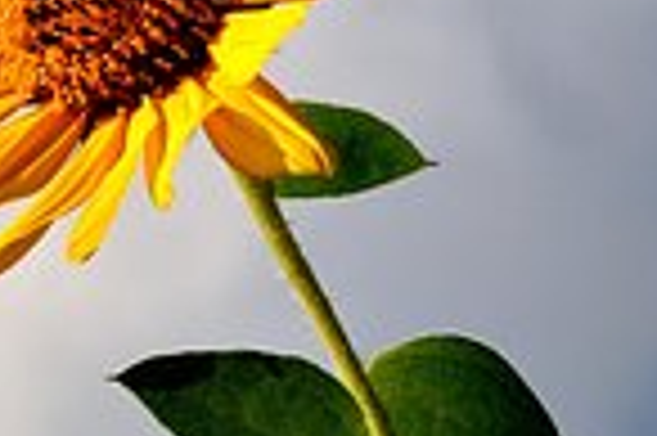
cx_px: -189
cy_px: -72
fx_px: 3350
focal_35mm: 184
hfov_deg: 10.9
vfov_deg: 7.4
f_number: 11
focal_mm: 35
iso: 200
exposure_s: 1/800
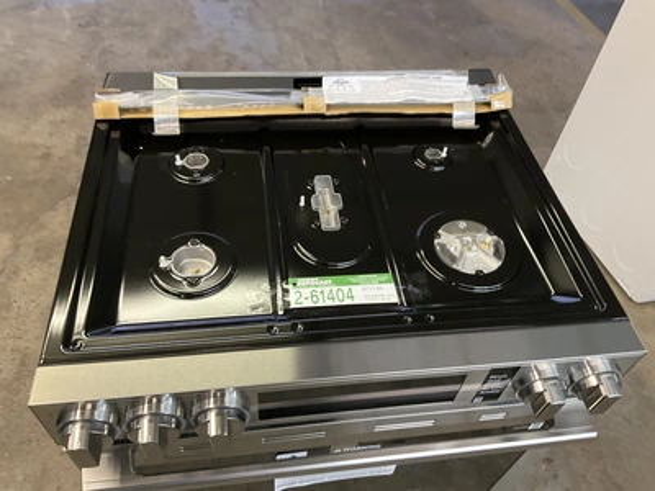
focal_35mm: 29
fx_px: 549
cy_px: 246
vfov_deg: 48.2
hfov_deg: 61.7
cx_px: 328
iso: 320
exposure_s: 1/30
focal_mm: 3
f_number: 1.8
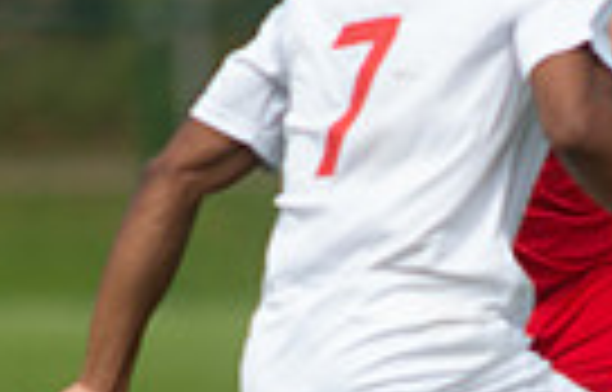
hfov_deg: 1.0
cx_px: 573
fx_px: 33580
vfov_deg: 0.7
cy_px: 279
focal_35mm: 2000
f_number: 4
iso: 400
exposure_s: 1/1250
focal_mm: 420
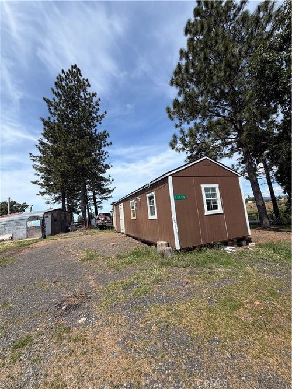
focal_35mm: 14
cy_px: 194
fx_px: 158
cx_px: 146
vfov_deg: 102.1
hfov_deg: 85.7
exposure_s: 1/770
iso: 25
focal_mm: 2.22
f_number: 2.2
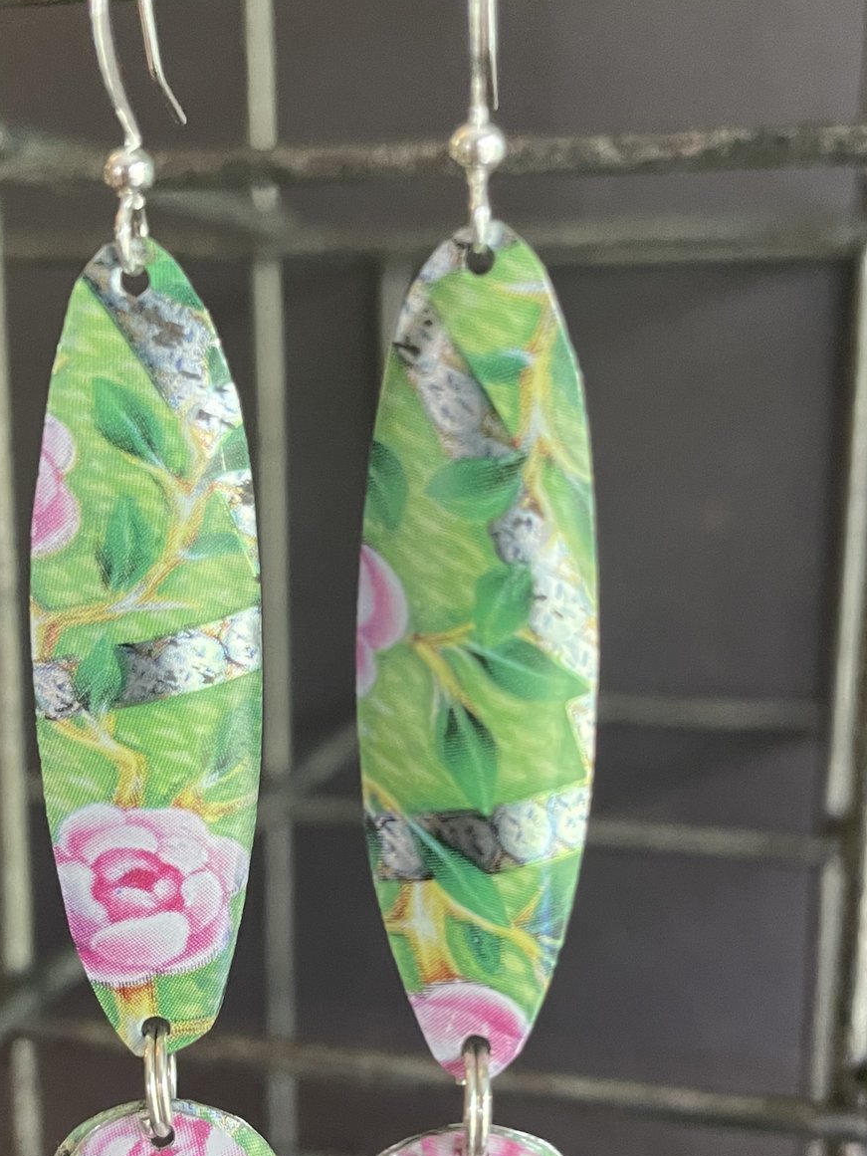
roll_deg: +0.5
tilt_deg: -11.9
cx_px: 349
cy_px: 692
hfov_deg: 33.5
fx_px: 1436
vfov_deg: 43.6
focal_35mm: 43
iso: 400
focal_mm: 4.2
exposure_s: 1/60
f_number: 1.6
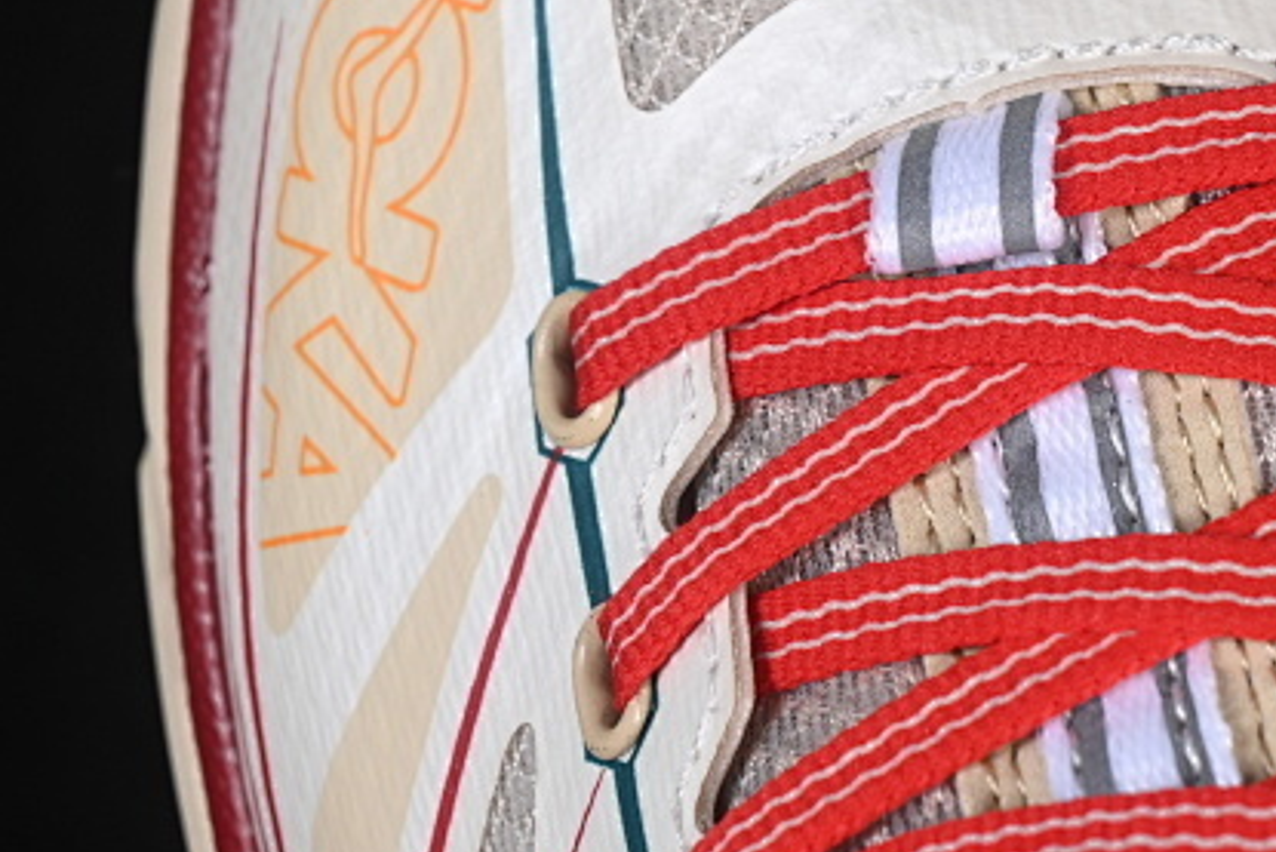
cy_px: 132
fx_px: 6914
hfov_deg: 10.5
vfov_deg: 7.0
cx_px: 910
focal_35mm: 195
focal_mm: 50
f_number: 7.1
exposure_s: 1/80
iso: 160
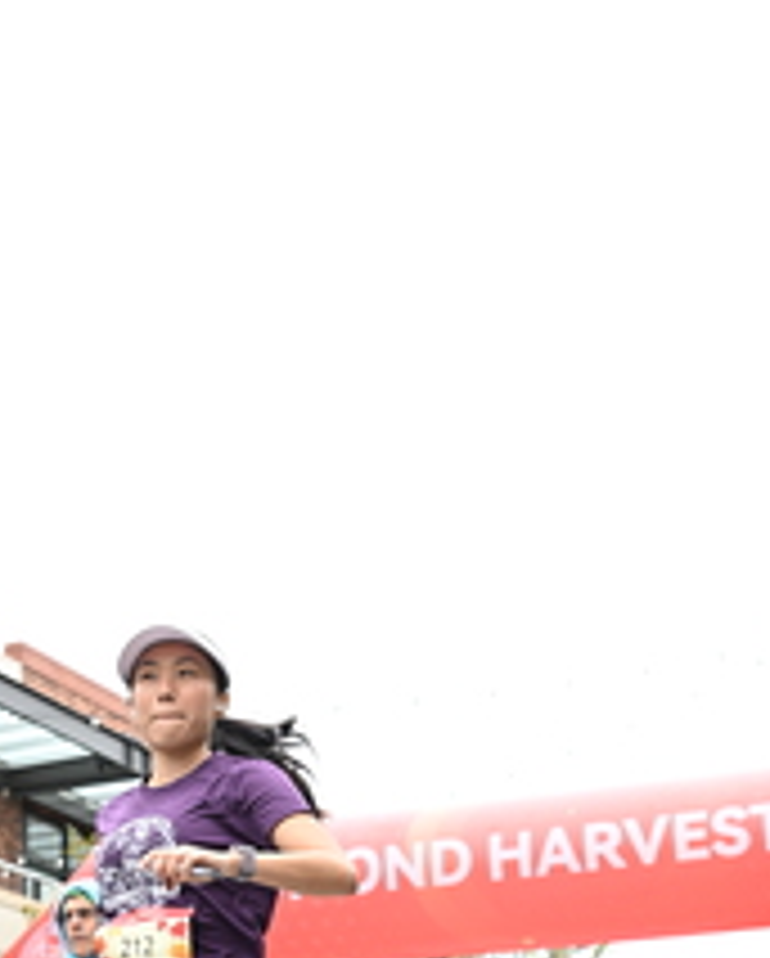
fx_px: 2132
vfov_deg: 24.1
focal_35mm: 75
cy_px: 985
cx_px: 353
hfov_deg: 20.5
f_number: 4
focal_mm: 31
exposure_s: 1/640
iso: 2000
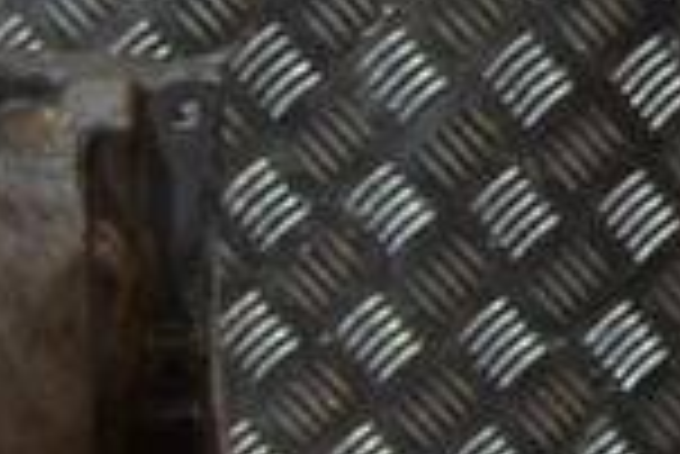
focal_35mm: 167
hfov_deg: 11.9
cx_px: -261
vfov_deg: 8.0
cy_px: 724
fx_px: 3157
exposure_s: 1/30
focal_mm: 28
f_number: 4.5
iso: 640
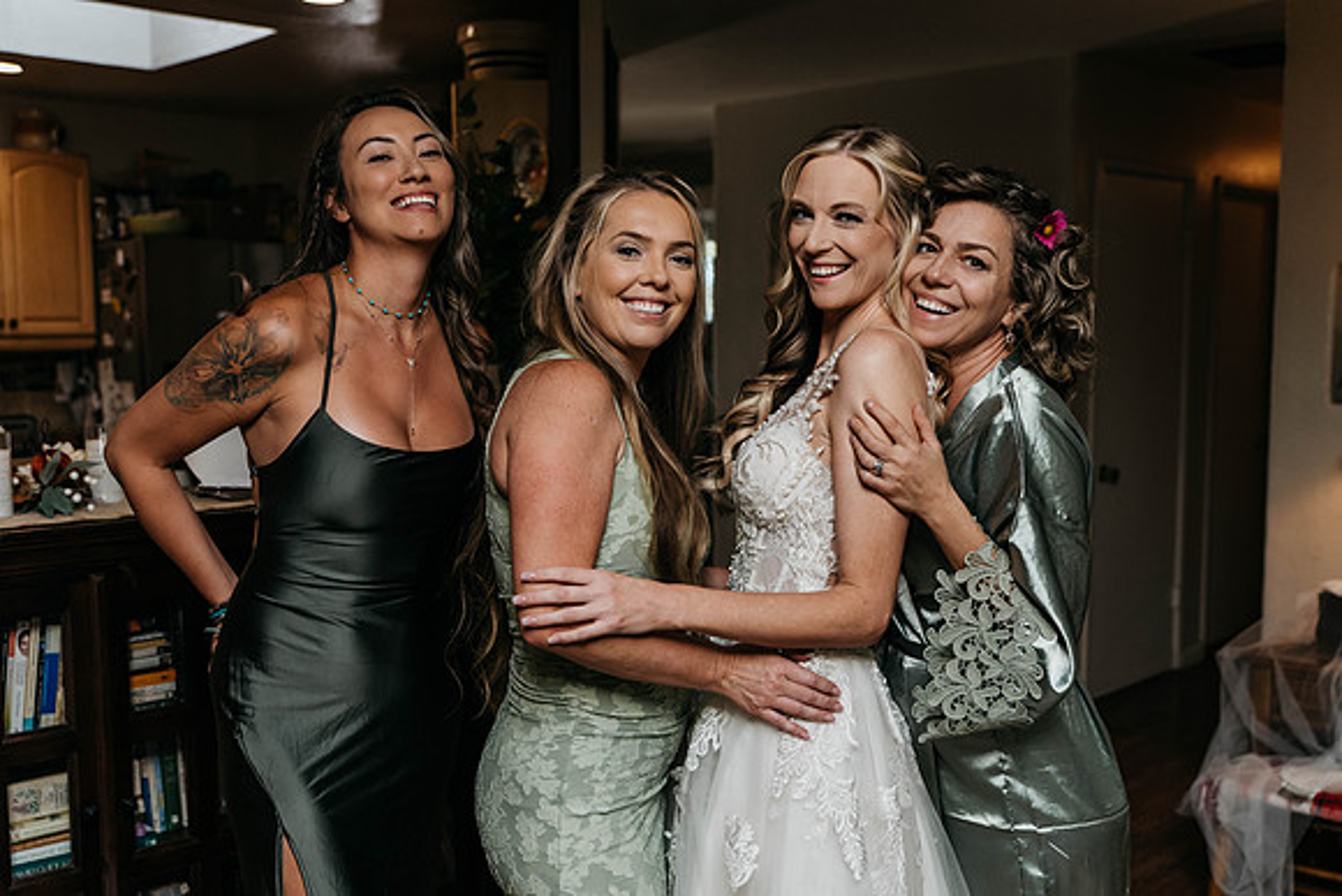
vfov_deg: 33.4
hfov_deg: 48.4
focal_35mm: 40
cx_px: 671
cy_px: 448
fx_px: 1491
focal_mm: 40
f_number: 2.8
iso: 1000
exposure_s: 1/640
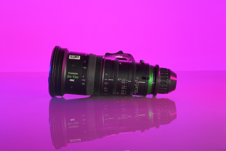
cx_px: 113
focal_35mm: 70
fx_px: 439
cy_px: 76
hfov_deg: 28.8
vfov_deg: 19.5
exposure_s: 1/3
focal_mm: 70
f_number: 22
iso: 800
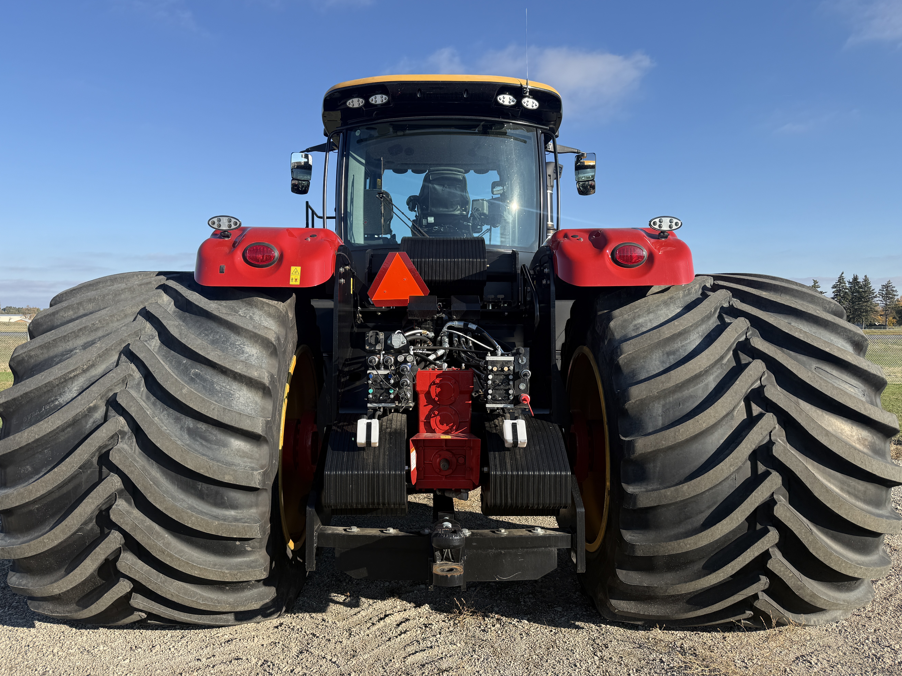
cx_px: 440
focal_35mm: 26
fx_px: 677
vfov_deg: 53.0
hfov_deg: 67.3
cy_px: 326
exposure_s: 1/2703
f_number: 1.78
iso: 80
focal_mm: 6.76
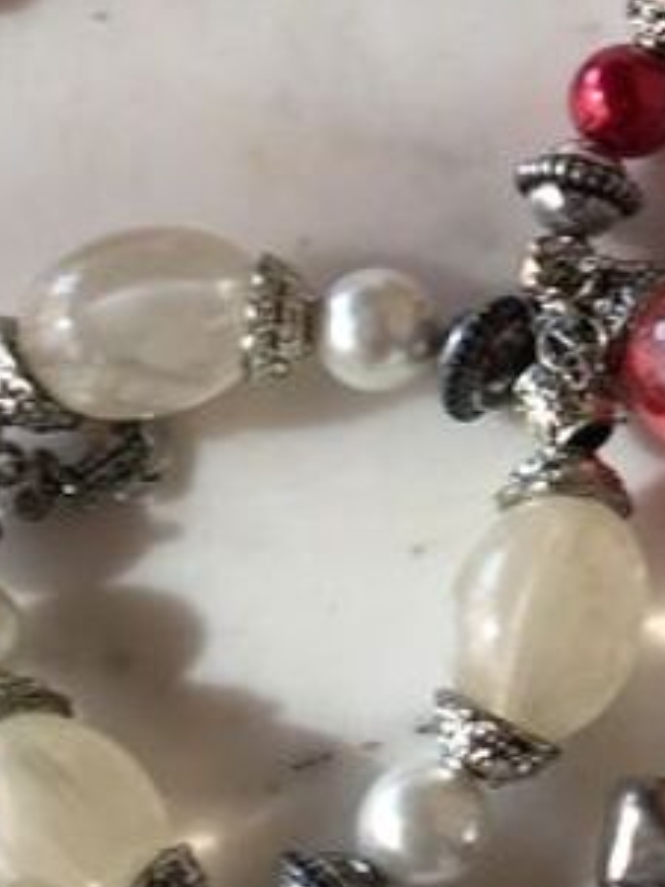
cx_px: 1159
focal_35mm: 129
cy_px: 64
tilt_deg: -64.6
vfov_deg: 15.1
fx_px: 3304
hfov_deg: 10.8
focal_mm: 4.15
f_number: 2.2
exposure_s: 1/101
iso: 25
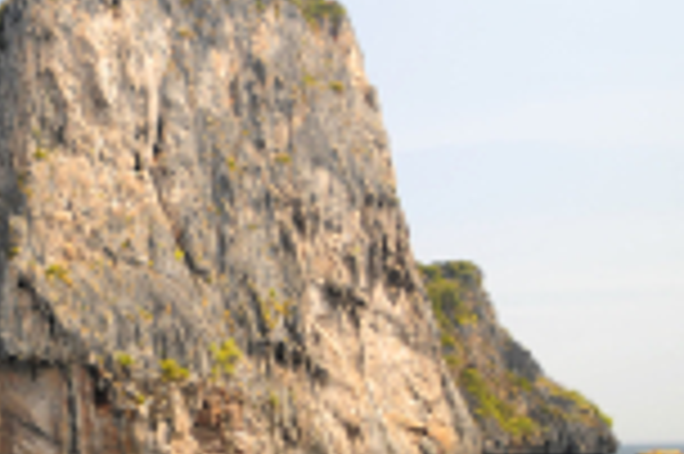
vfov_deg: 31.4
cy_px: 130
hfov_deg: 36.0
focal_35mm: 42
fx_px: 797
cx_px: -140
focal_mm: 10
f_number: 5.6
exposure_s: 1/100
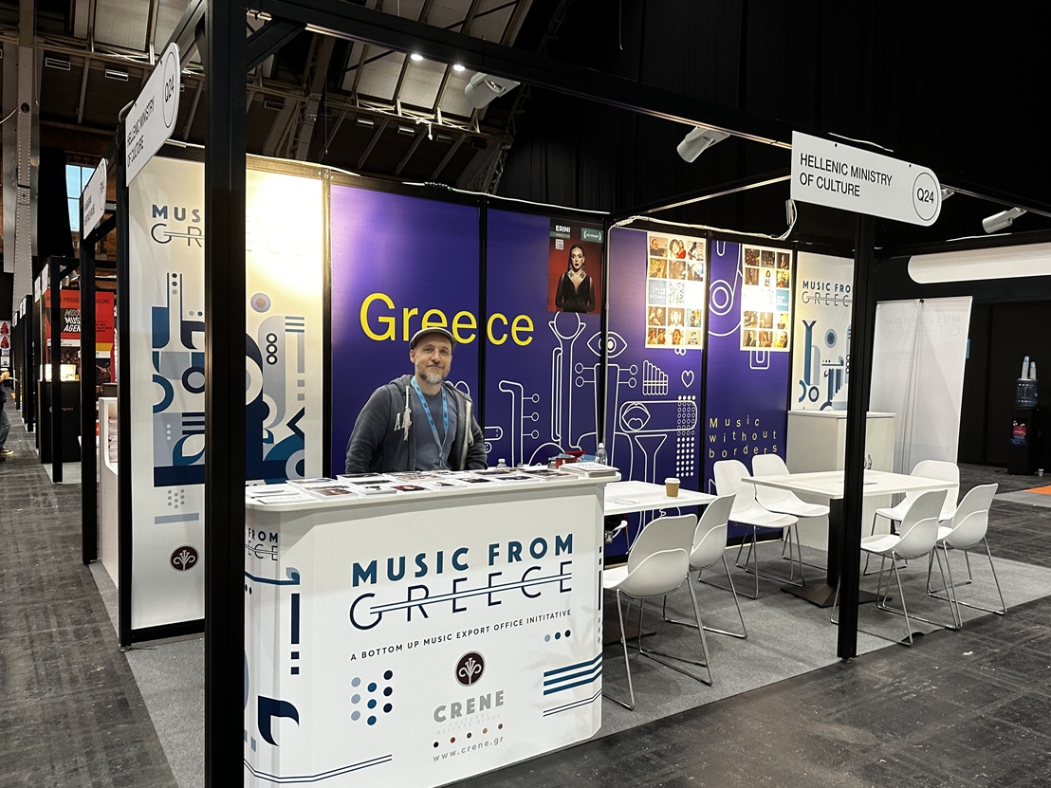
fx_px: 789
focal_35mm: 26
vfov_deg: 53.1
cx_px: 547
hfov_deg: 67.3
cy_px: 400
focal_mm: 6.86
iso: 200
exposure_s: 1/50
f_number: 1.78
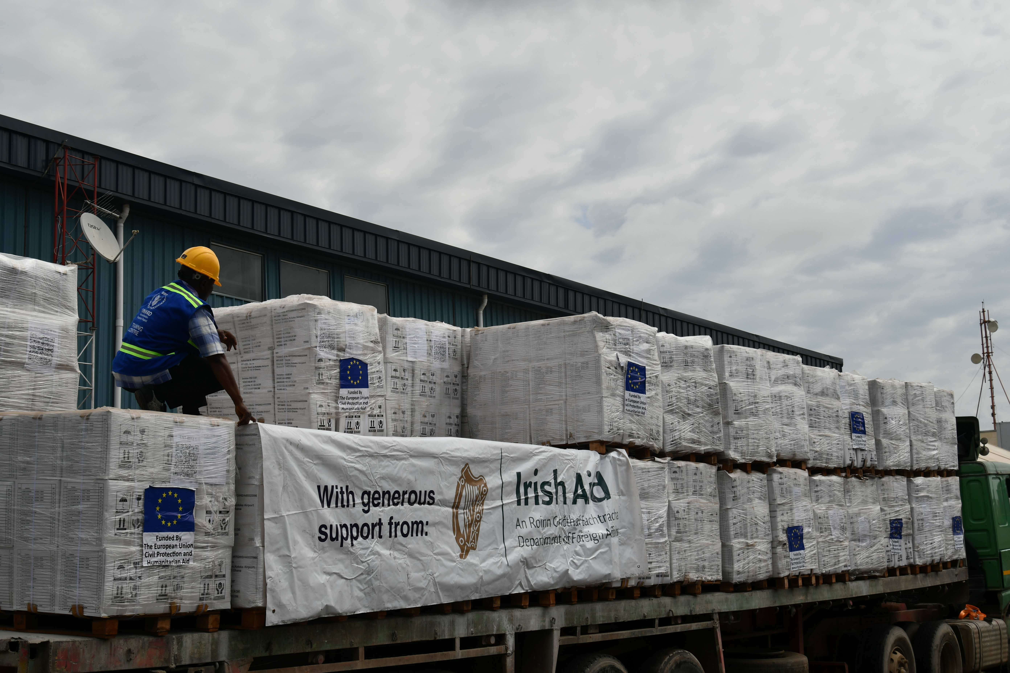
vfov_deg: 26.5
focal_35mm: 51
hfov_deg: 38.9
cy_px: 336
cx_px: 505
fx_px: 1431
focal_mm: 34
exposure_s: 1/400
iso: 100
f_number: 10
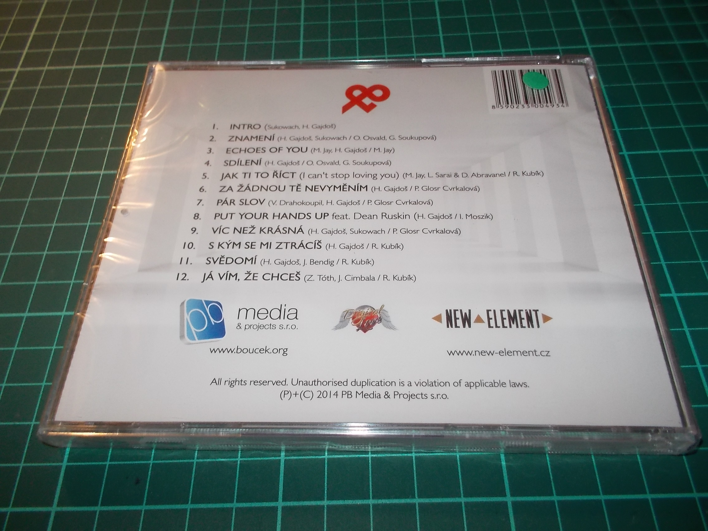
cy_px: 266
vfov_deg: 48.2
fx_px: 593
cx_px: 354
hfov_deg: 61.7
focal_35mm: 29
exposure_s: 1/30
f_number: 3.3
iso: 200
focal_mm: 4.1
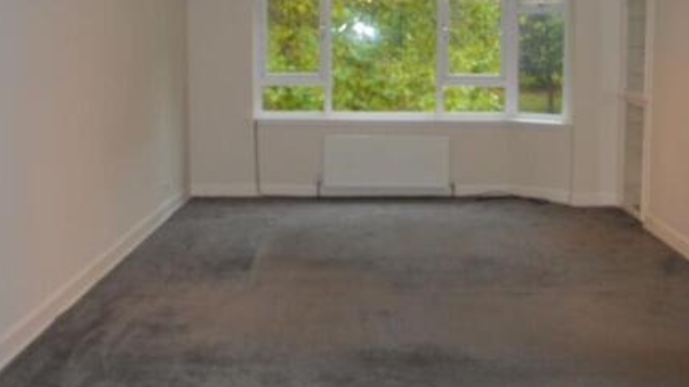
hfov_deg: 47.3
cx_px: 385
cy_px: 104
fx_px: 785
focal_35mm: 43
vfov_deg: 27.4
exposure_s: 1/60
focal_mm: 18
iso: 400
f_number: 3.5
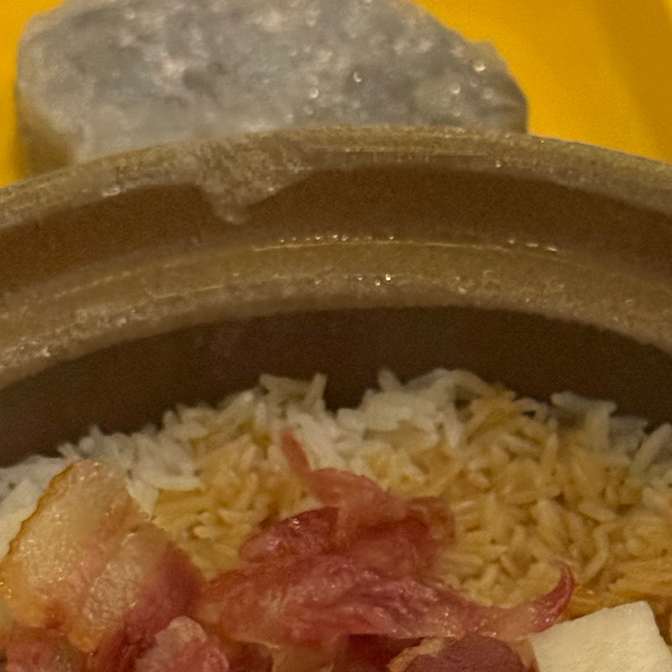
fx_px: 2855
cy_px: 833
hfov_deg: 13.4
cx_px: 370
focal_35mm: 130
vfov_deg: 13.0
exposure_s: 1/33
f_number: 1.78
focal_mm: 6.76
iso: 500
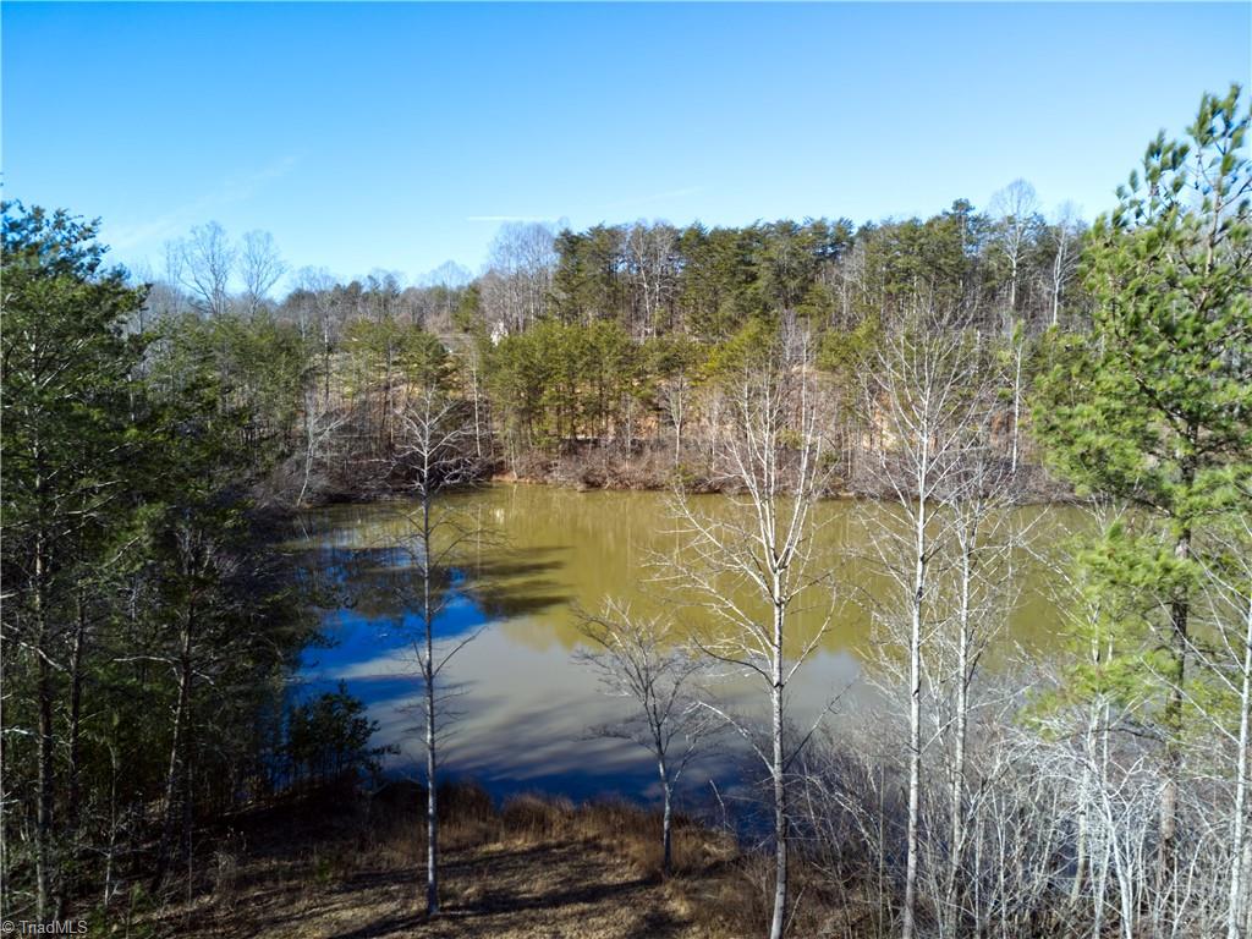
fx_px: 940
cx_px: 626
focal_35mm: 26
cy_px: 470
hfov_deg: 67.3
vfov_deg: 53.1
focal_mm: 4.7
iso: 100
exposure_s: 1/50
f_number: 2.2
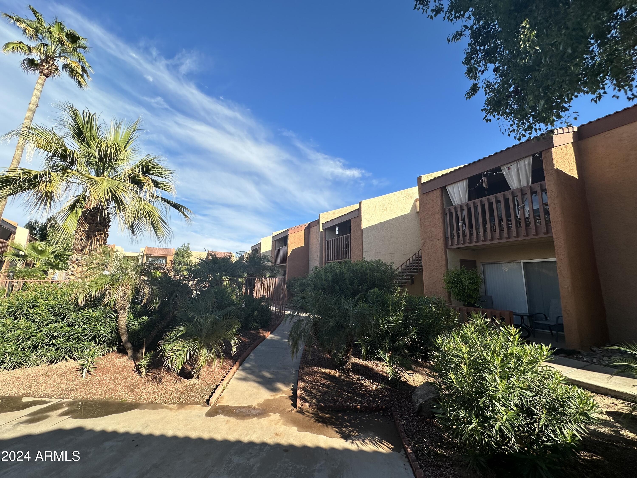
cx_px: 318
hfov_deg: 102.1
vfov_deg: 85.7
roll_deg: -0.5
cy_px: 239
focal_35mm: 14
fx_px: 258
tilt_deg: +11.4
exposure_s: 1/1052
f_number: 2.2
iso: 50
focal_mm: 2.22
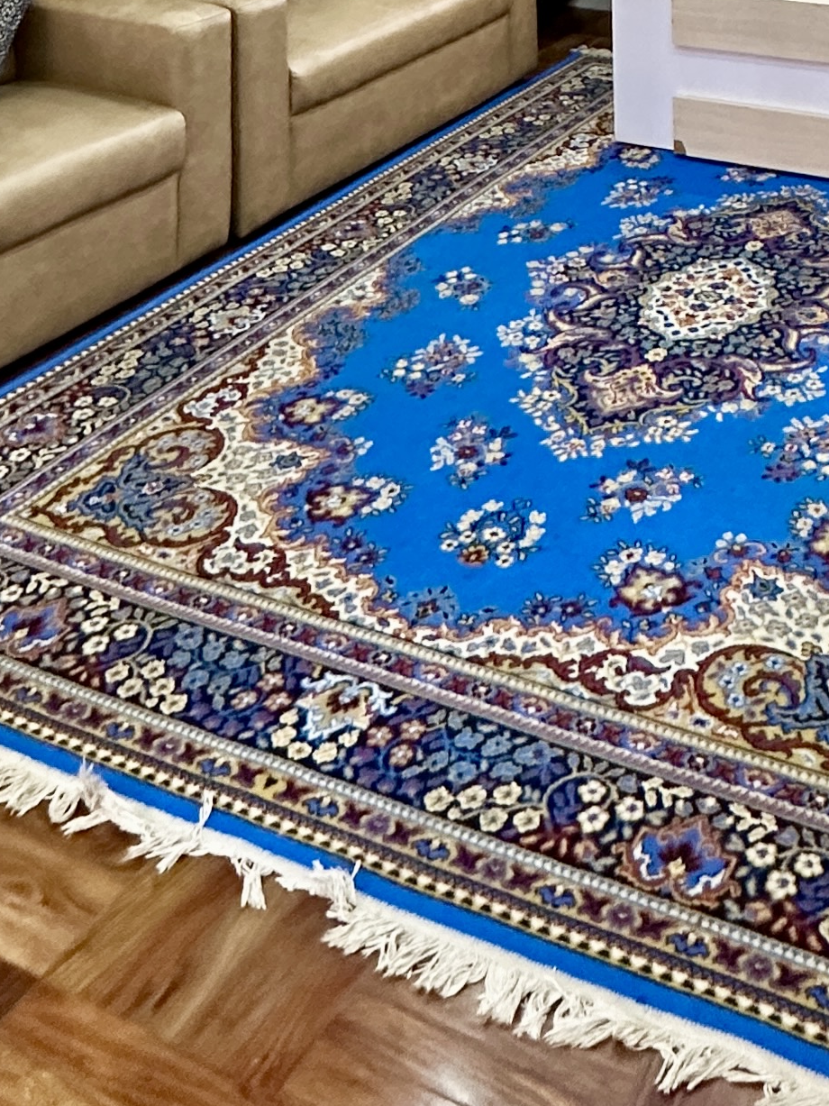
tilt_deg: +4.1
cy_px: -450
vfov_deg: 29.6
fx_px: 1469
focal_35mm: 46
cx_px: 659
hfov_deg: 30.8
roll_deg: +0.0
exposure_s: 1/50
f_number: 2.2
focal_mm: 2.22
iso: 320
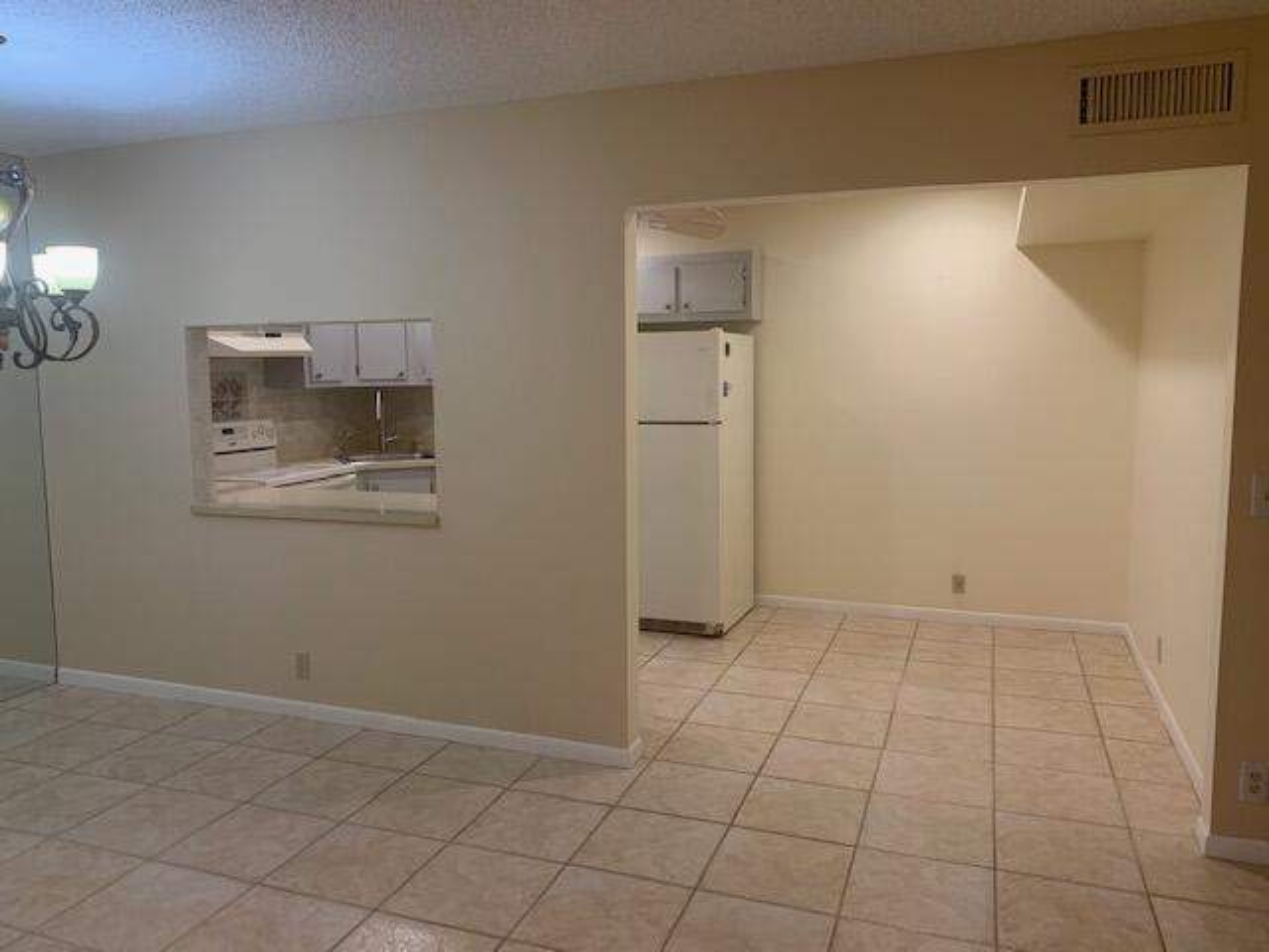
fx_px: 953
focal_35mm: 26
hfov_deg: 67.3
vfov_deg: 53.1
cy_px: 476
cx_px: 634
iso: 80
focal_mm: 4.25
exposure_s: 1/60
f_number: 1.8
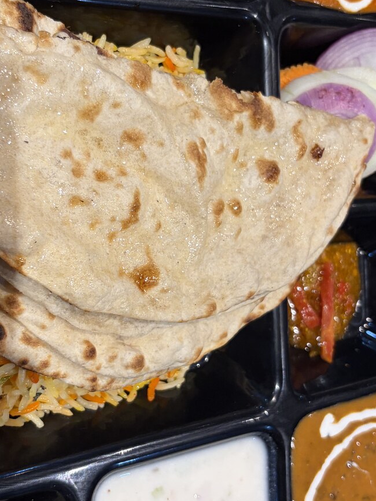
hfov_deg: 27.0
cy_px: 232
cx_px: 150
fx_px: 782
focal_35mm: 54
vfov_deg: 35.5
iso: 125
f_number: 1.6
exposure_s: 1/50
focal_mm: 5.96
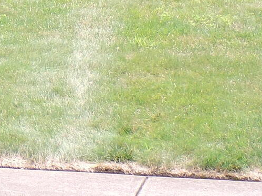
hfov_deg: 6.3
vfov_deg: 4.7
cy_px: -287
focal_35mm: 308
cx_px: -167
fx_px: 2331
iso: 100
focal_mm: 8.9
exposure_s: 1/160
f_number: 3.6
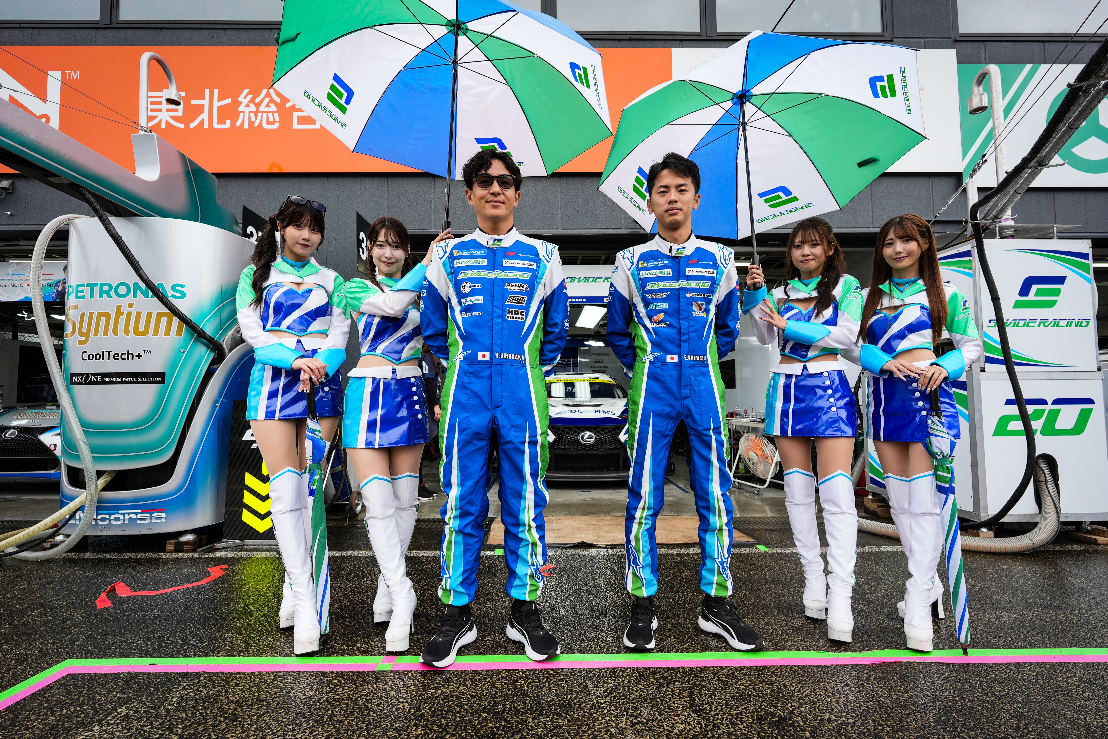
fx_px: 492
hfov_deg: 96.7
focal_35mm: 16
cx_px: 554
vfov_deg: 73.7
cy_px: 370
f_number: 5.6
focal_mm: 16
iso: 320
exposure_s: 1/320
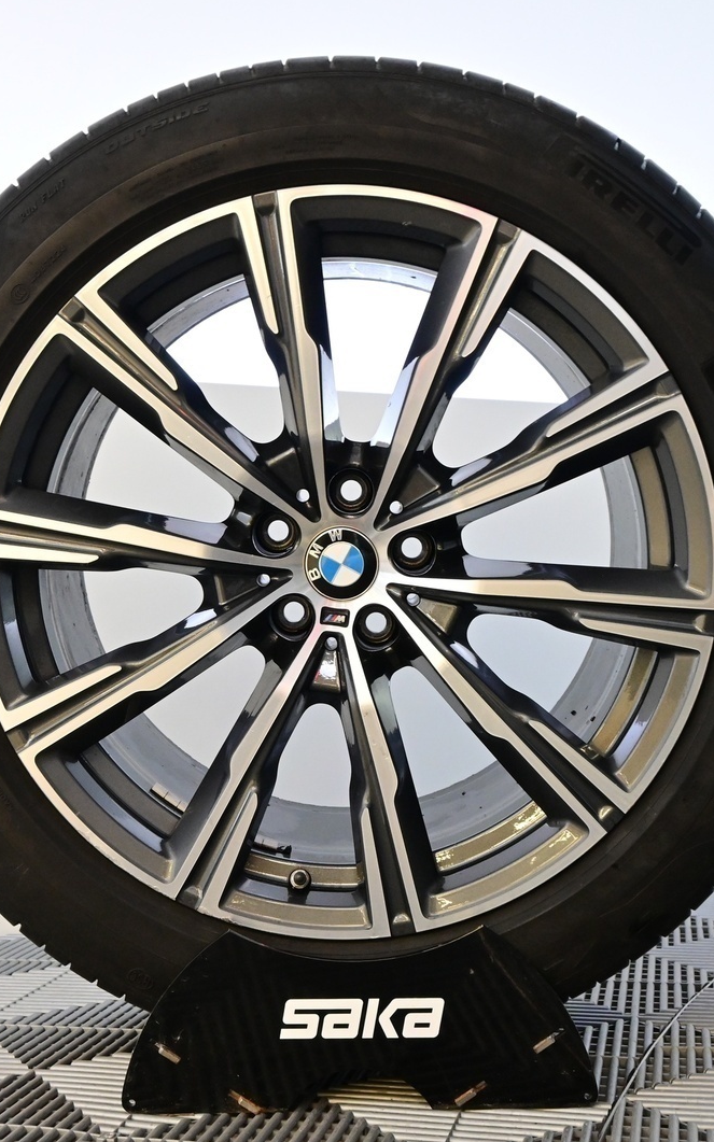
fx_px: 1344
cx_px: 324
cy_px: 567
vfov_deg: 46.1
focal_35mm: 43
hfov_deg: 29.7
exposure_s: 1/50
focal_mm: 18.5
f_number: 5.6
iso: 2000
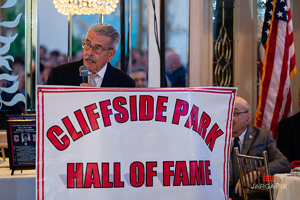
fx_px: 1511
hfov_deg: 11.3
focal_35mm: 181
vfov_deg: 7.6
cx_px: 142
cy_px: 95
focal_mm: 170
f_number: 3.2
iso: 1250
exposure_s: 1/125
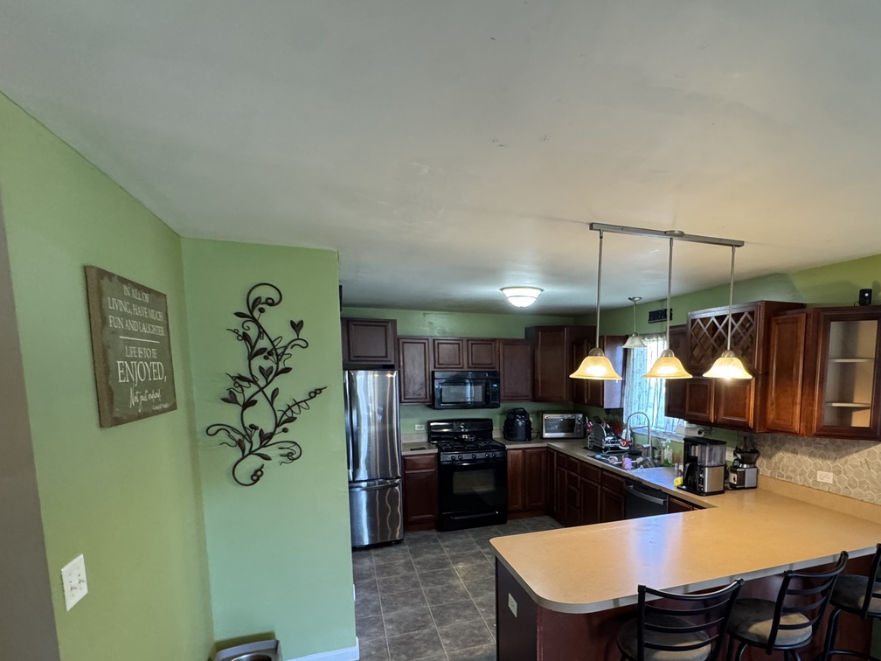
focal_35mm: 20
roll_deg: -0.5
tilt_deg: -6.9
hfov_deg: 79.9
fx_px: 509
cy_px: 434
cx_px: 562
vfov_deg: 64.5
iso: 320
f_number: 2.2
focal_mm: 2.22
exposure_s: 1/60
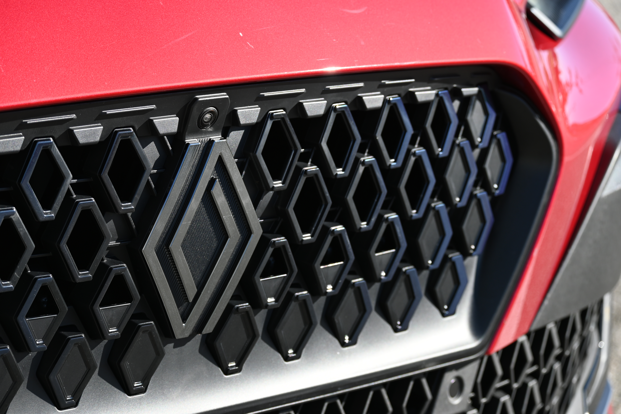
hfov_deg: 16.1
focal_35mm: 128
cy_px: 207
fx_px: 2199
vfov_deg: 10.8
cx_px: 310
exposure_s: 1/250
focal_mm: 85
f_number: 5.6
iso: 110
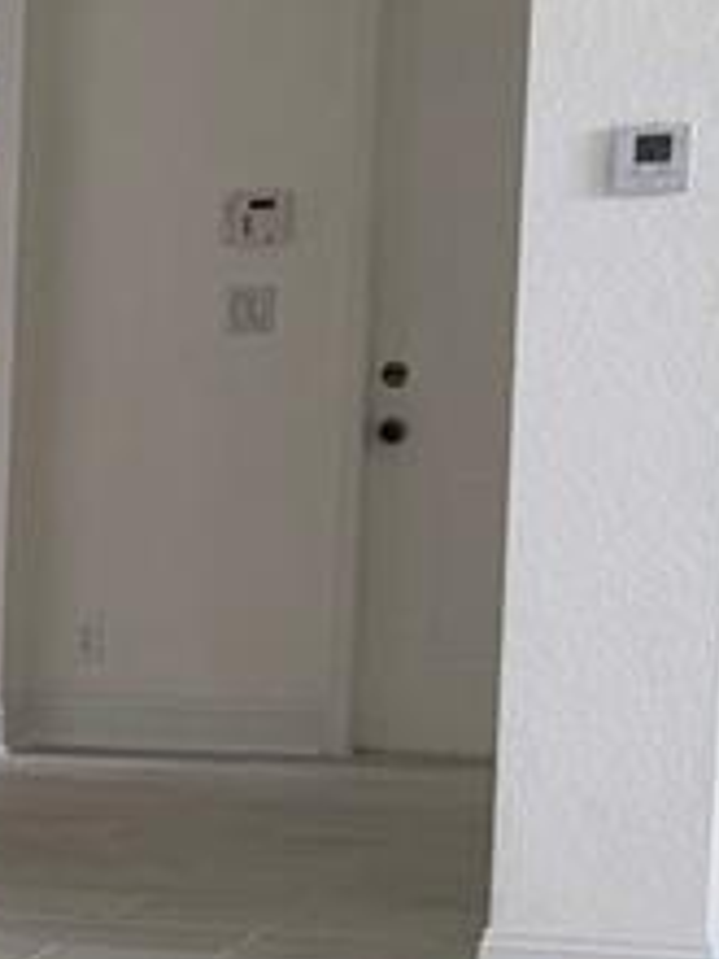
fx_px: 3628
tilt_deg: -9.5
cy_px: 920
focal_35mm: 131
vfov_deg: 14.8
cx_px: -1172
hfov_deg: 9.6
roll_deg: +0.9
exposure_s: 1/121
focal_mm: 6.76
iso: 125
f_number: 1.78
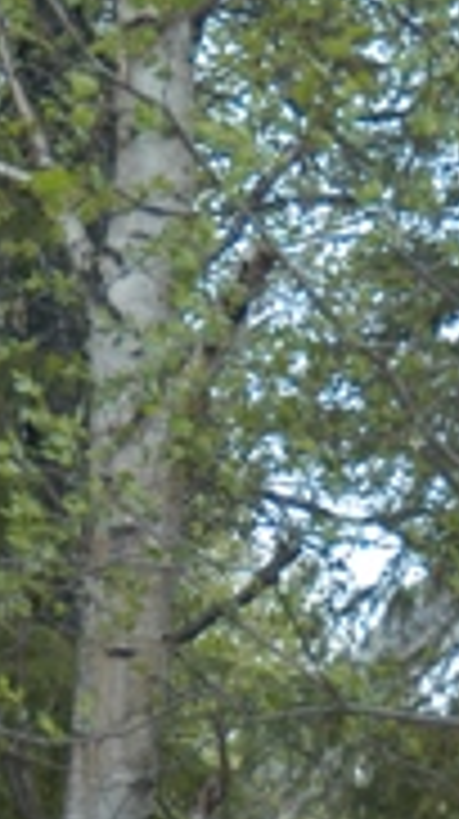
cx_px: 279
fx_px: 3385
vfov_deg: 13.6
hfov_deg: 7.8
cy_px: 824
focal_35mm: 156
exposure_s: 1/80
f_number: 4.5
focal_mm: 30
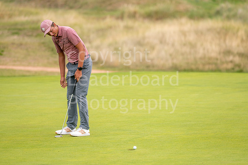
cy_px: 82
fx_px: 2067
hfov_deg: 6.9
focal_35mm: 300
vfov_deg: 4.6
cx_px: 124
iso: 160
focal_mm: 300
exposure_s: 1/800
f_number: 5
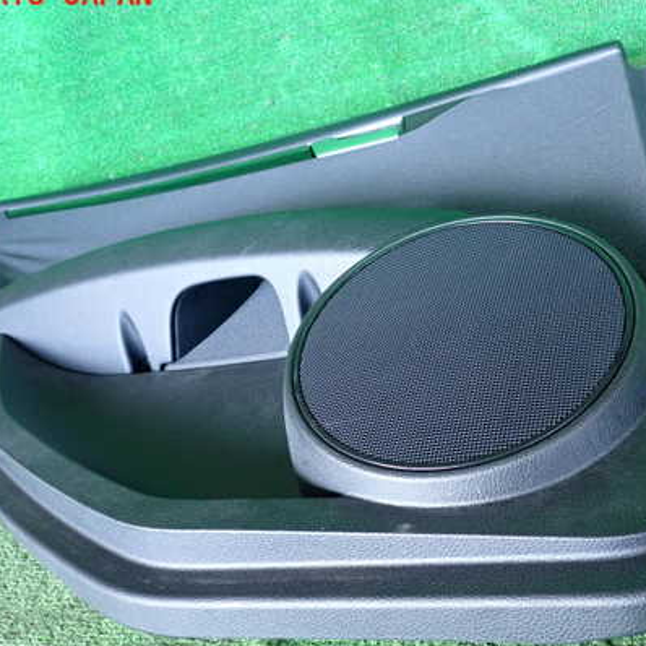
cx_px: 344
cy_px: 339
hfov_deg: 41.8
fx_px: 845
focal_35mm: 40
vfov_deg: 41.8
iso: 500
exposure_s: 1/125
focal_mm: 5.4
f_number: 2.3
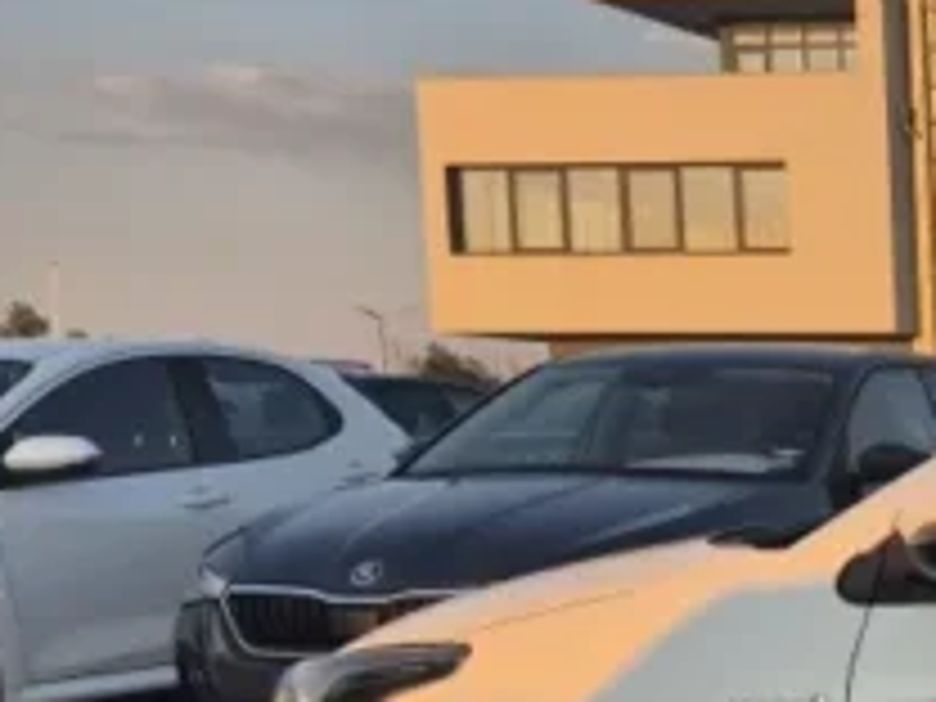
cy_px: 706
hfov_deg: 18.5
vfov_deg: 17.0
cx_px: 1642
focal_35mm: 85
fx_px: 2298
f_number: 1.8
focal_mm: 5.4
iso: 25
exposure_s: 1/808
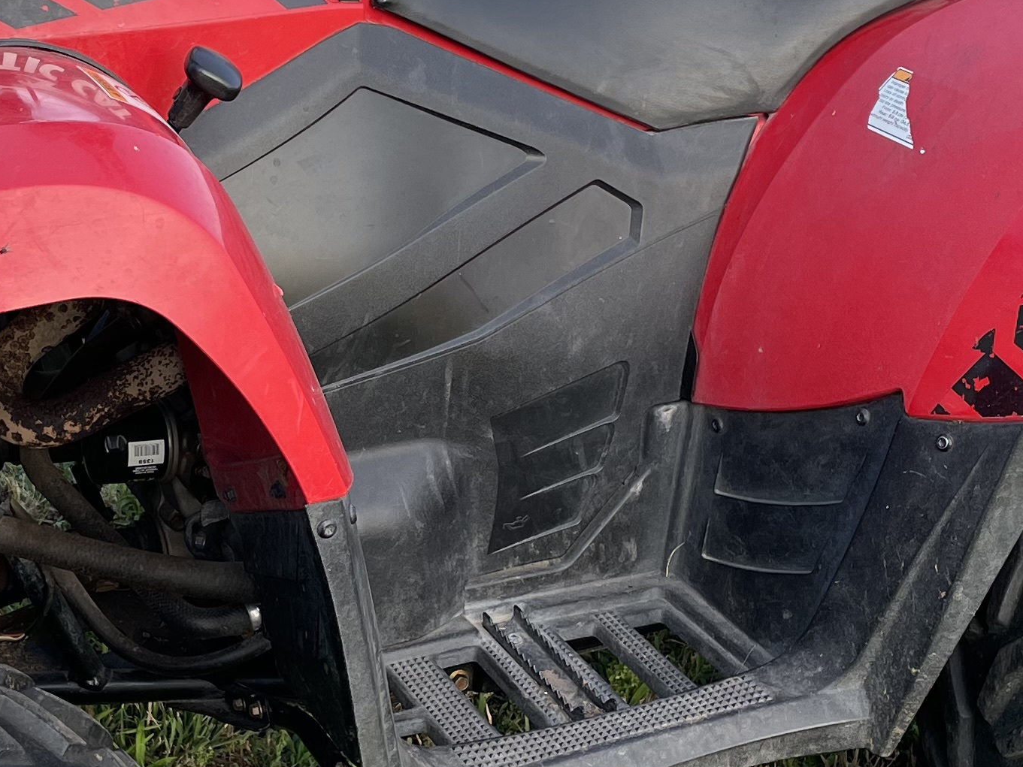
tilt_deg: -24.6
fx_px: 2276
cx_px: 339
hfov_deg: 25.2
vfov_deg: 19.1
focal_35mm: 77
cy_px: 407
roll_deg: -0.4
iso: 32
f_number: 1.6
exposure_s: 1/332
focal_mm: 4.2
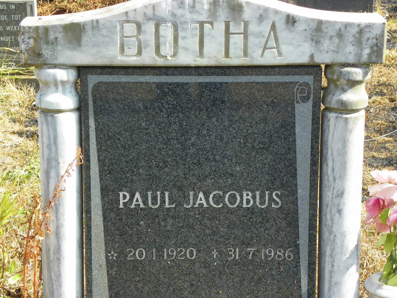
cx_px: 198
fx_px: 998
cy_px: 149
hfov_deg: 22.5
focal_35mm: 87
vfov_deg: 17.0
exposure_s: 1/125
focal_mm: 15.5
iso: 64
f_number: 4
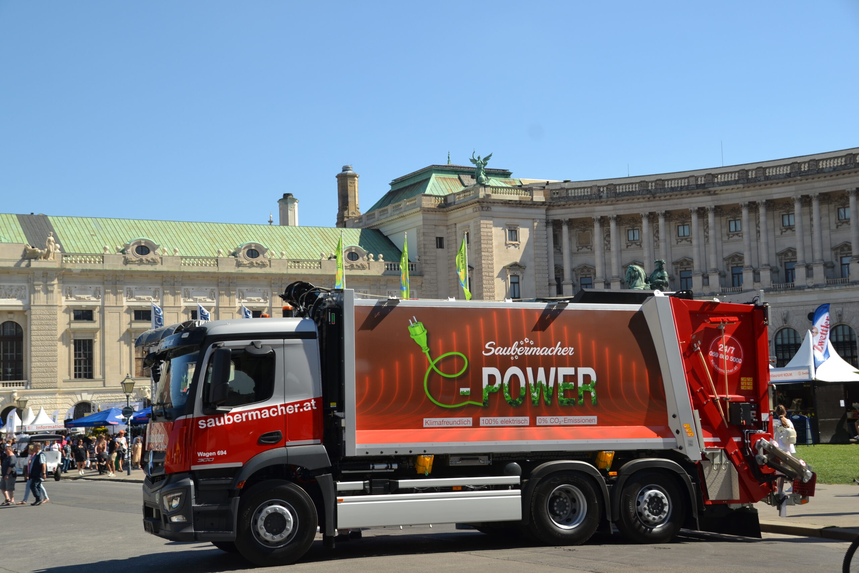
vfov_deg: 26.5
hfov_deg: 38.9
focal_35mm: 51
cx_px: 430
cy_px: 286
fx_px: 1217
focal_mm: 34
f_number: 8
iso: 100
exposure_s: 1/250
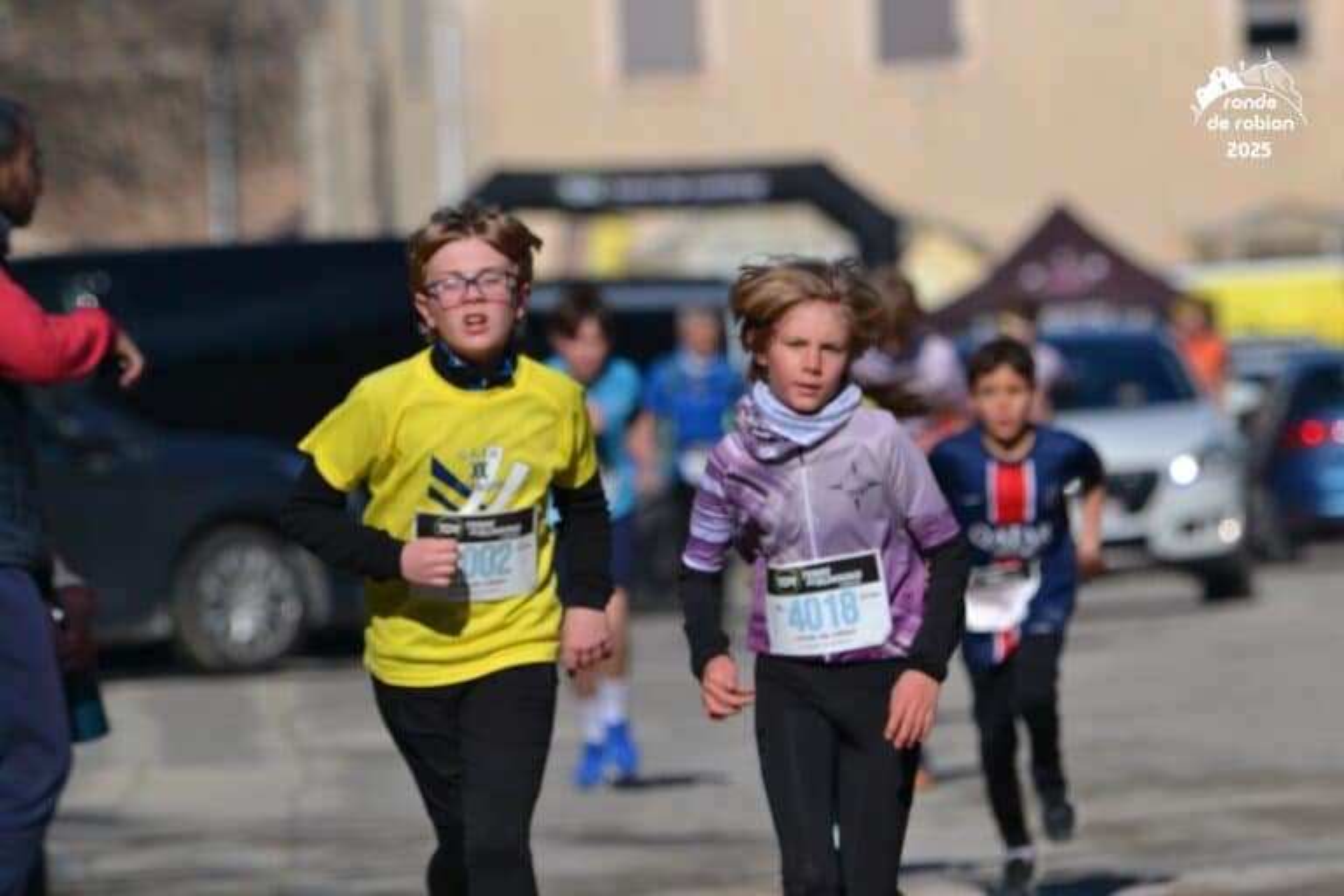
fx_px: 16799
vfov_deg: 3.1
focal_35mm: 450
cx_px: 672
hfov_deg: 4.6
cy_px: 448
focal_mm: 300
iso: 360
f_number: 7.1
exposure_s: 1/2000
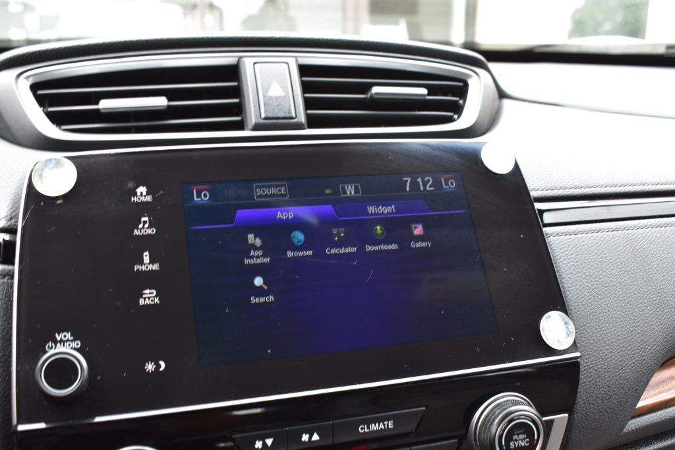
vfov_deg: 35.5
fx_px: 703
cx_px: 338
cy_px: 225
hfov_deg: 51.3
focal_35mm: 38
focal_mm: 25
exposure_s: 1/40
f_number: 7.1
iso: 400
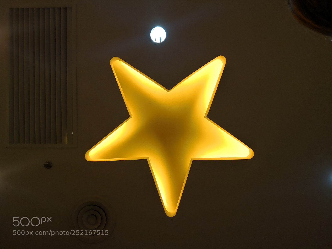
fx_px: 259
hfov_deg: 65.3
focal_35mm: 27
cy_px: 124
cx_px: 166
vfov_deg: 51.4
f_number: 1.6
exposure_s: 1/50
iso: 64
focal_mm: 3.95
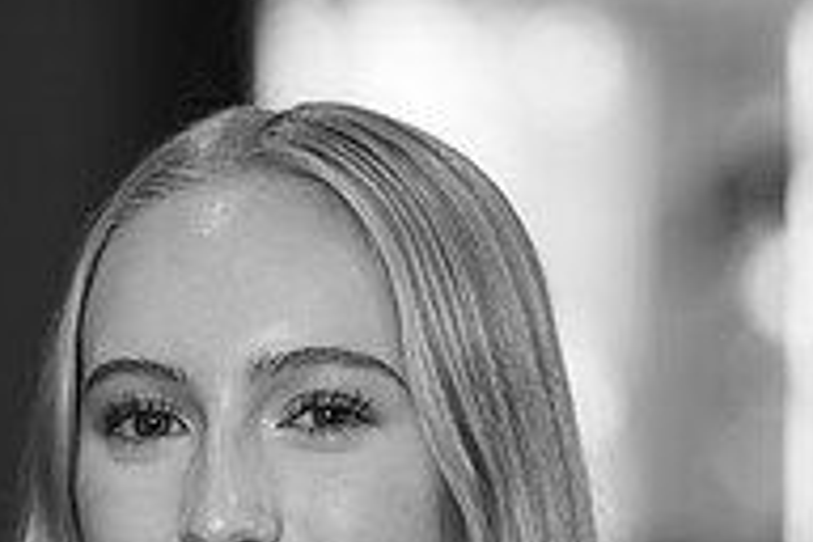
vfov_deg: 5.6
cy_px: 716
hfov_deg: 8.4
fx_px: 5555
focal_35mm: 246
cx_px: 404
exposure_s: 1/160
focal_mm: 105
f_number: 2.8
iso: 400
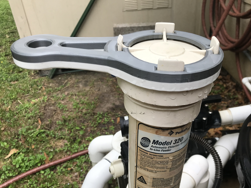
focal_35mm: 33
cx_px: 138
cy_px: 100
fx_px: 239
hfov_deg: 55.2
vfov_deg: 42.9
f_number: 1.8
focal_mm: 3.99
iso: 20
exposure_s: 1/406
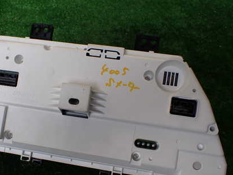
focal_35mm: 44
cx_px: 78
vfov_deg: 32.7
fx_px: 296
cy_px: 113
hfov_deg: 42.4
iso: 100
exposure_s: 1/200
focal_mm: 5.4
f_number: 3.2
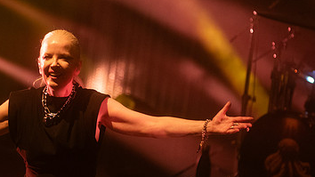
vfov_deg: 2.9
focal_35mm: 426
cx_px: 90
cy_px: 78
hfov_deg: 5.1
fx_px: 3558
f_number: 4
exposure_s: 1/320
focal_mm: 200
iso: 2500
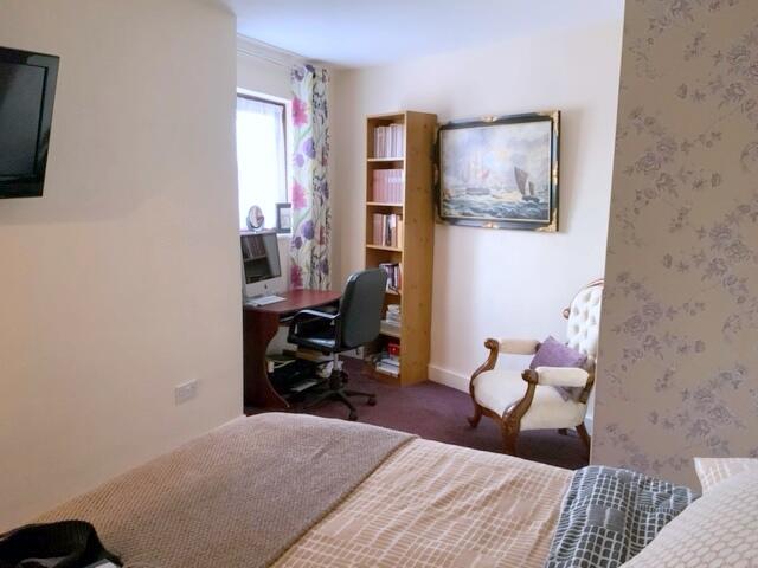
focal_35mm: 29
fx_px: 635
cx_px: 379
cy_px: 284
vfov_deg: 48.2
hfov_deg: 61.7
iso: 250
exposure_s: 1/25
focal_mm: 3
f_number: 1.8
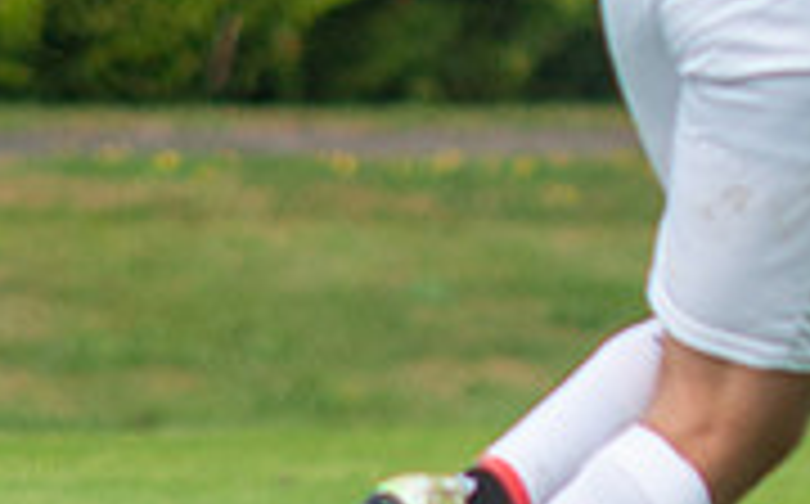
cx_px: 1397
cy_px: 14
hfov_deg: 0.6
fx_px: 77431
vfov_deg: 0.4
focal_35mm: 3512
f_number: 4
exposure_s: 1/1250
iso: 360
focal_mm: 420
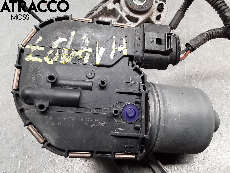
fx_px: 186
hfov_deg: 63.4
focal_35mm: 28
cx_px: 115
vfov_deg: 49.7
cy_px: 86
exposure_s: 1/50
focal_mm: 2.91
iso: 64
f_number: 1.9
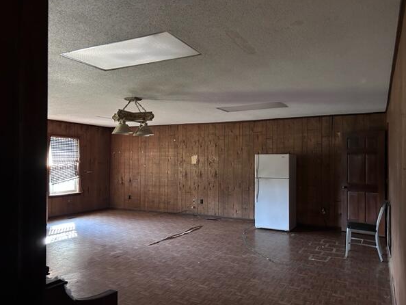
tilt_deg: +0.3
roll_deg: +0.0
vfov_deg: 49.8
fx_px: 329
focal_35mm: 28
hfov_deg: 63.4
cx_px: 204
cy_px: 158
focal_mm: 5.7
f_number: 1.5
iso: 500
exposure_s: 1/30
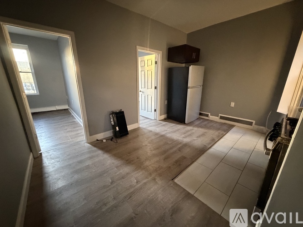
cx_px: 152
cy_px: 114
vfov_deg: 85.7
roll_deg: -0.1
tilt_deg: -15.6
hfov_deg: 102.1
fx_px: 123
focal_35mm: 14
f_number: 2.2
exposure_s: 1/49
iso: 1250
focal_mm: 2.22
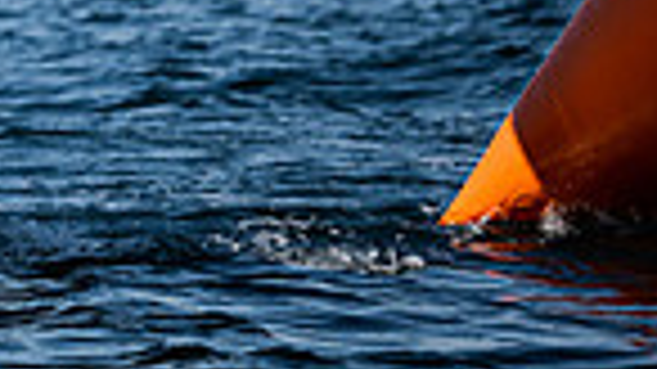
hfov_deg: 1.9
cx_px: -654
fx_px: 19644
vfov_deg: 1.1
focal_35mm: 1128
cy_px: -628
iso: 400
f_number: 5
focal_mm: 230
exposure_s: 1/4000
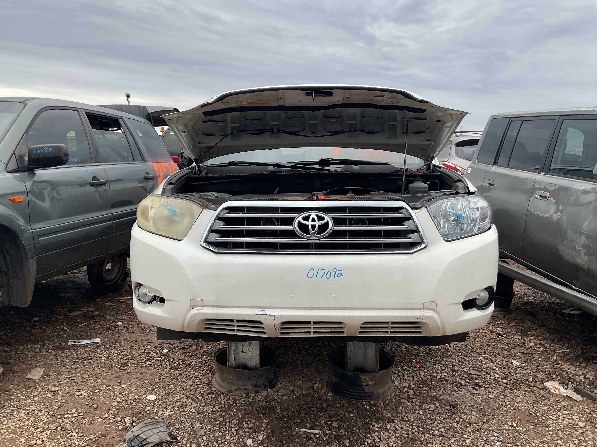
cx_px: 298
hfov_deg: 61.7
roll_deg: +0.9
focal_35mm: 29
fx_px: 500
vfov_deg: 48.2
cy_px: 224
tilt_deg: -3.1
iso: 16
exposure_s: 1/574
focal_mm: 3
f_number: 1.8
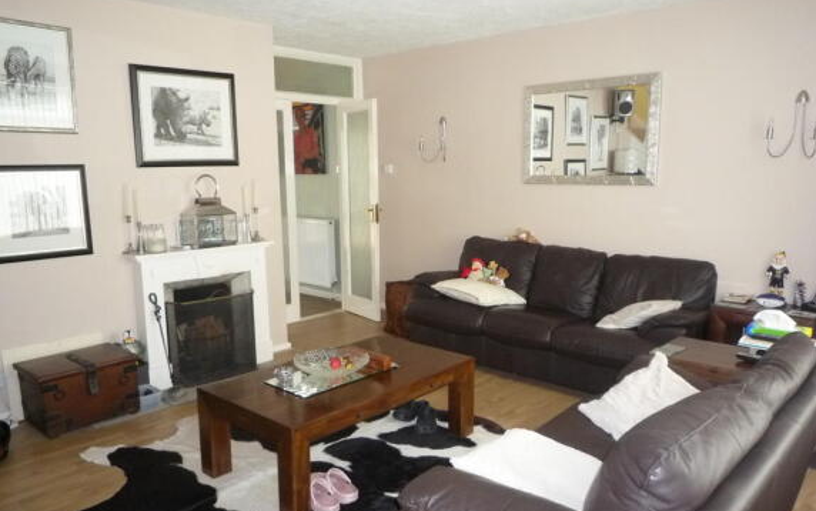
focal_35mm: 27
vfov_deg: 46.0
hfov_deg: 68.4
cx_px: 414
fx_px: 601
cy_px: 285
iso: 400
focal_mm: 4.4
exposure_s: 1/30
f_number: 2.8
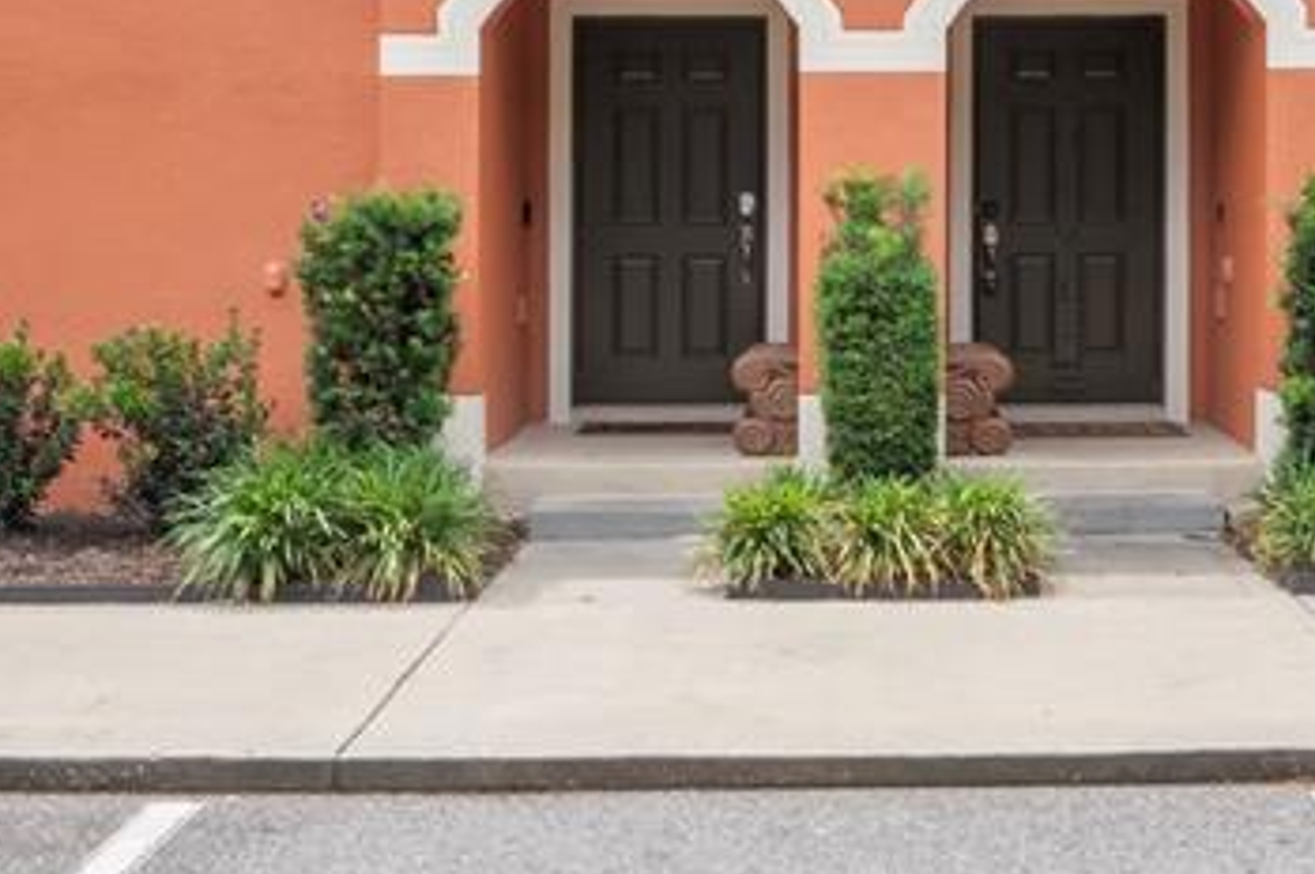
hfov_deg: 41.6
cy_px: -121
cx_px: 844
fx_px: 1715
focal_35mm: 47
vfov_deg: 26.1
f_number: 22
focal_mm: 16
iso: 125
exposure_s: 1/30
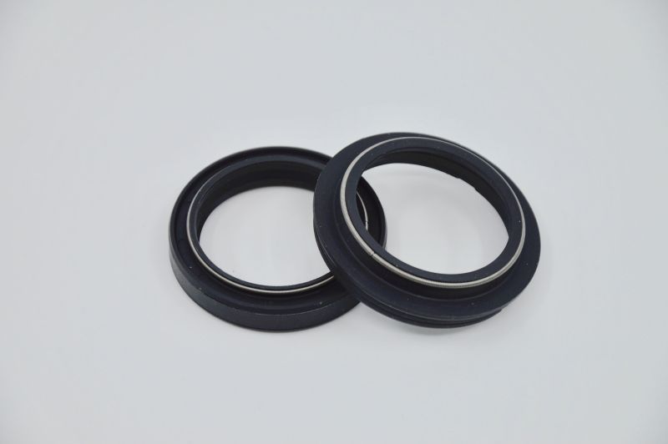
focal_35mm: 158
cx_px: 334
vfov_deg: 8.7
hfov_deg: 13.1
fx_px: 2920
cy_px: 222
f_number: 6.3
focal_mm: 105
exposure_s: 1/160
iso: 100
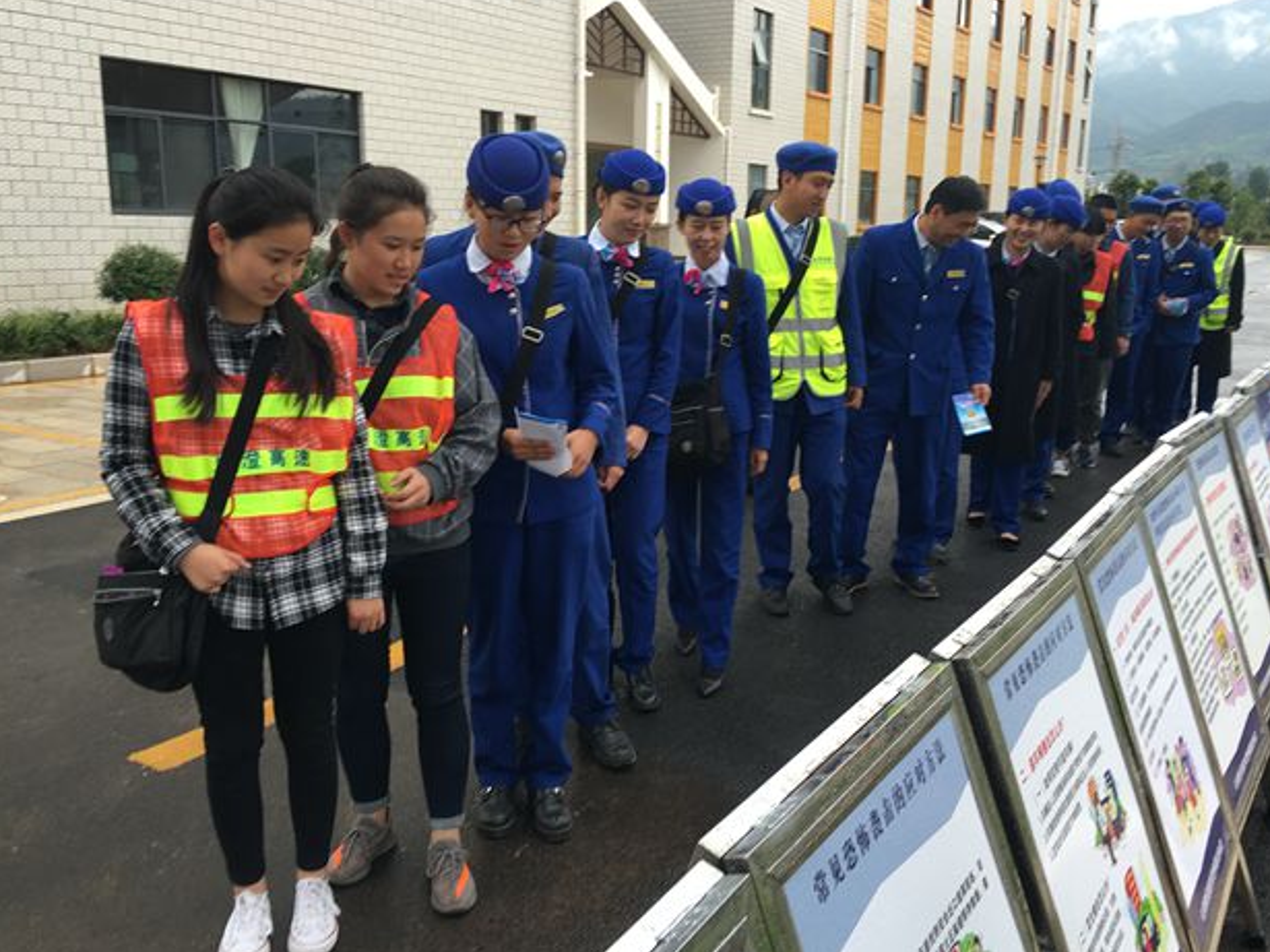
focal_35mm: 33
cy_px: 480
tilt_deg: -8.6
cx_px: 634
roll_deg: -1.8
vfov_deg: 42.9
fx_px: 1210
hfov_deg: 55.4
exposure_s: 1/124
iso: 25
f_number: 2.2
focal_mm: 4.15
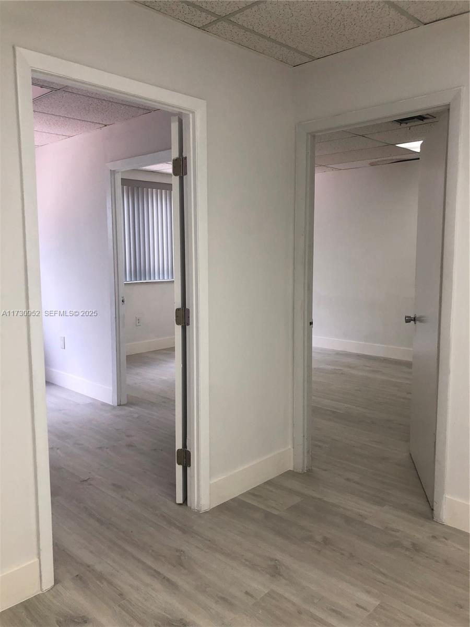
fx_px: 507
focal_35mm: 28
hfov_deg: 49.7
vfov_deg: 63.4
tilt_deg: -6.1
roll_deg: +0.5
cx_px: 235
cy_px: 314
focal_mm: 4
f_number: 1.8
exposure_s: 1/120
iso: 40
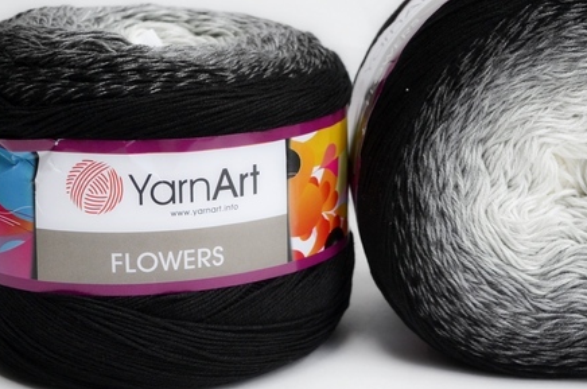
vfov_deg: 25.4
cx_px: 368
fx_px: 863
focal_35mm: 53
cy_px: 182
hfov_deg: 37.4
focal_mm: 22
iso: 125
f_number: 5.6
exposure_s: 1/125
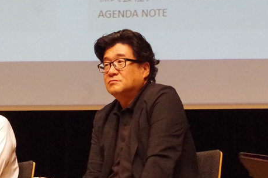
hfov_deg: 13.8
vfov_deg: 9.1
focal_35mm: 149
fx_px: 1107
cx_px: 111
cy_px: 149
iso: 6400
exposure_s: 1/250
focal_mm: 37.5
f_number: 8
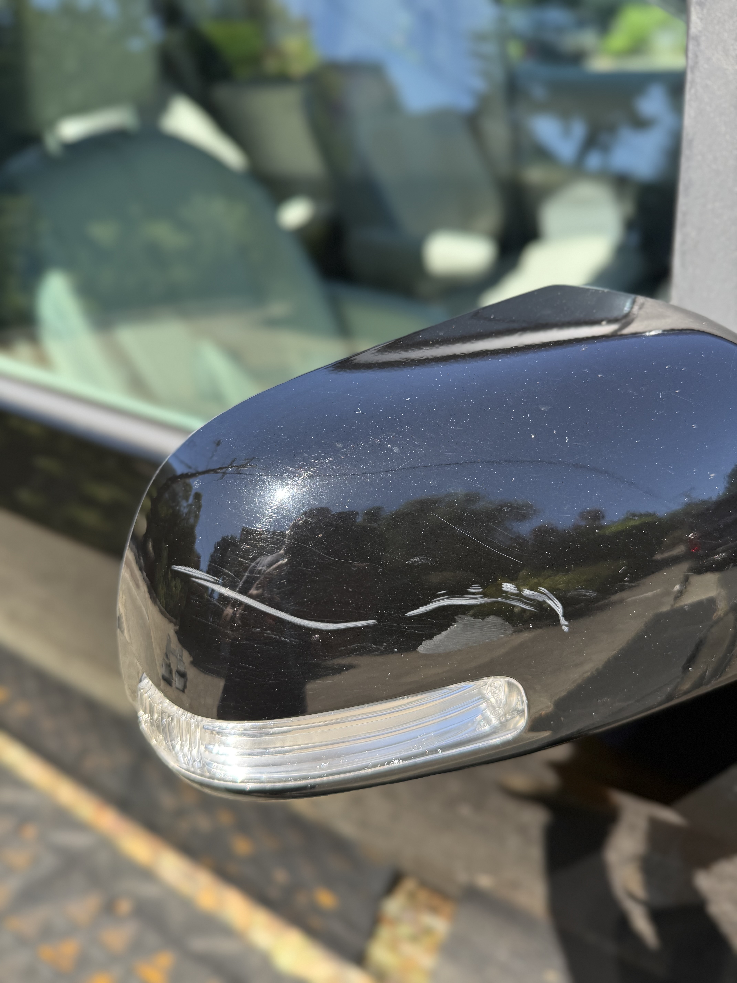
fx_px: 681
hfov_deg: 56.8
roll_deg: +0.8
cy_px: 492
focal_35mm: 24
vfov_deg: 71.6
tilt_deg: -34.2
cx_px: 368
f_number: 1.78
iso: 100
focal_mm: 6.76
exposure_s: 1/979
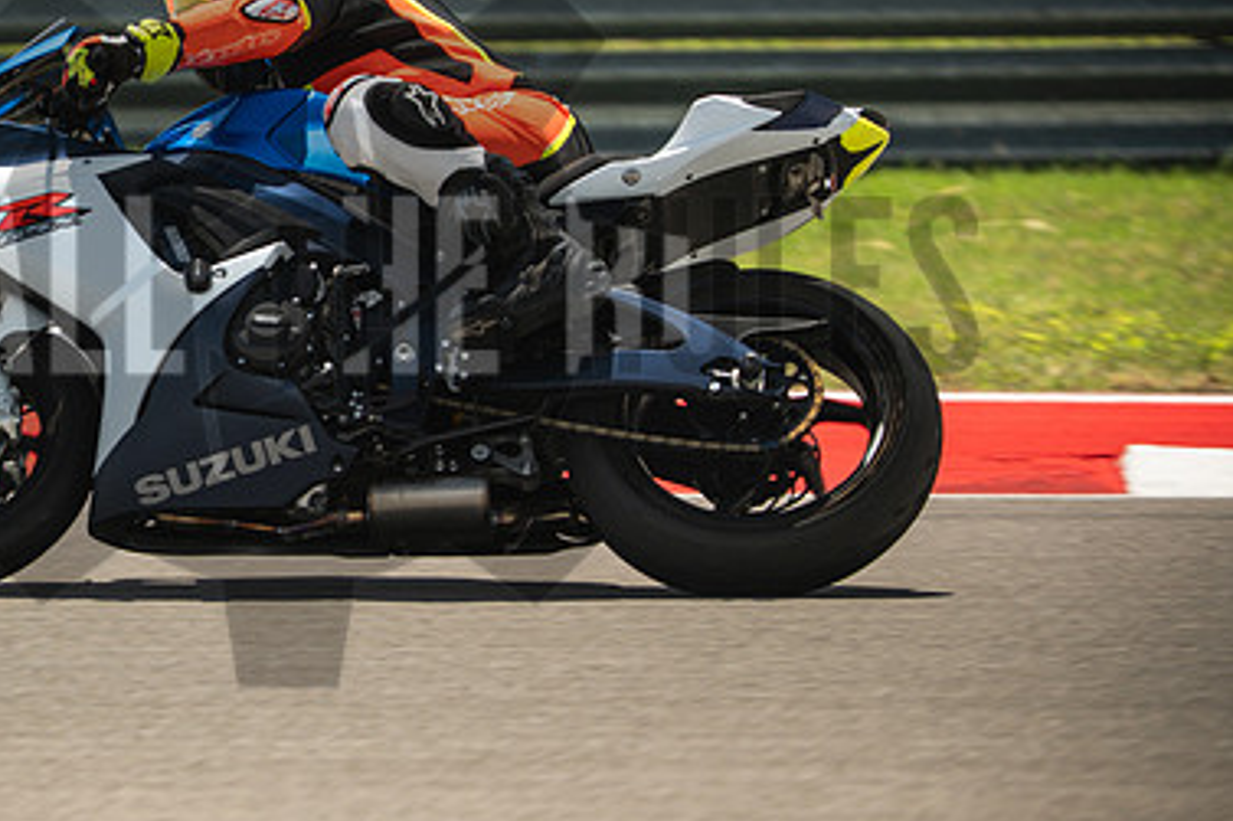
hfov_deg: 3.2
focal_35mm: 647
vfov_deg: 2.1
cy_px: 289
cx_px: 288
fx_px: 22149
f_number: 2.8
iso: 320
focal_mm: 280
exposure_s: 1/1600
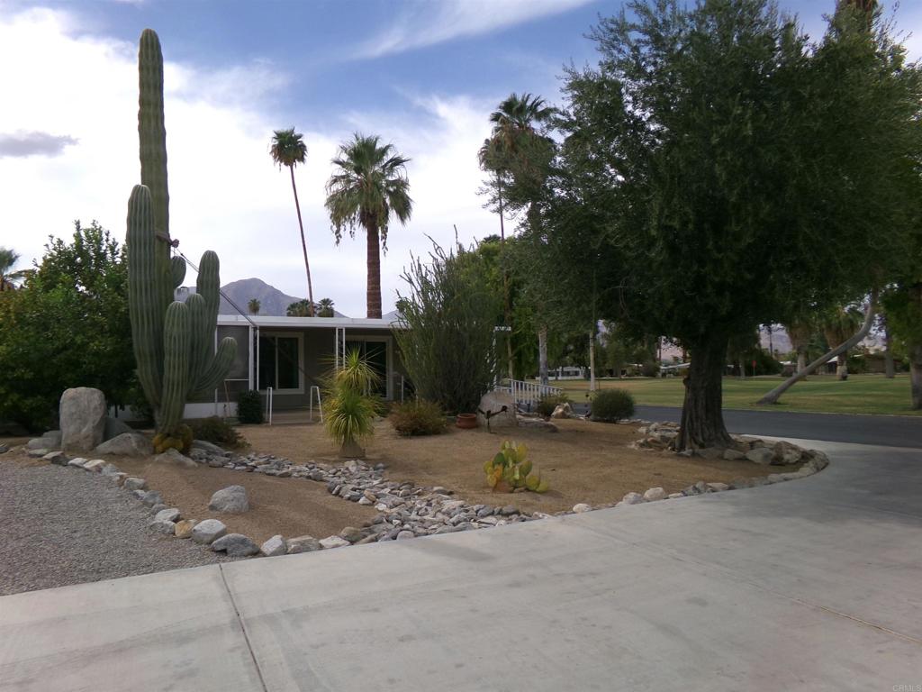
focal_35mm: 24
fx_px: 639
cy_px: 346
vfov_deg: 56.8
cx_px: 461
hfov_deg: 71.6
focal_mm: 4.3
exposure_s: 1/125
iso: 100
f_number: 11.07
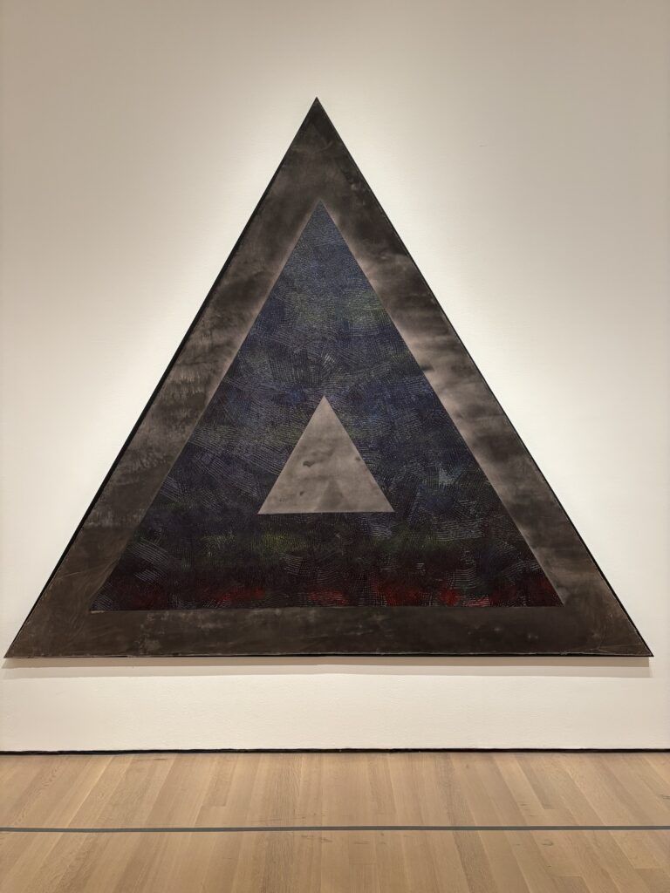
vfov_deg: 67.3
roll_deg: -0.2
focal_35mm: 26
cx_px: 335
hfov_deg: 53.1
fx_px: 671
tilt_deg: -2.0
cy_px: 446
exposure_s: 1/60
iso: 160
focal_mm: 5.96
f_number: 1.6
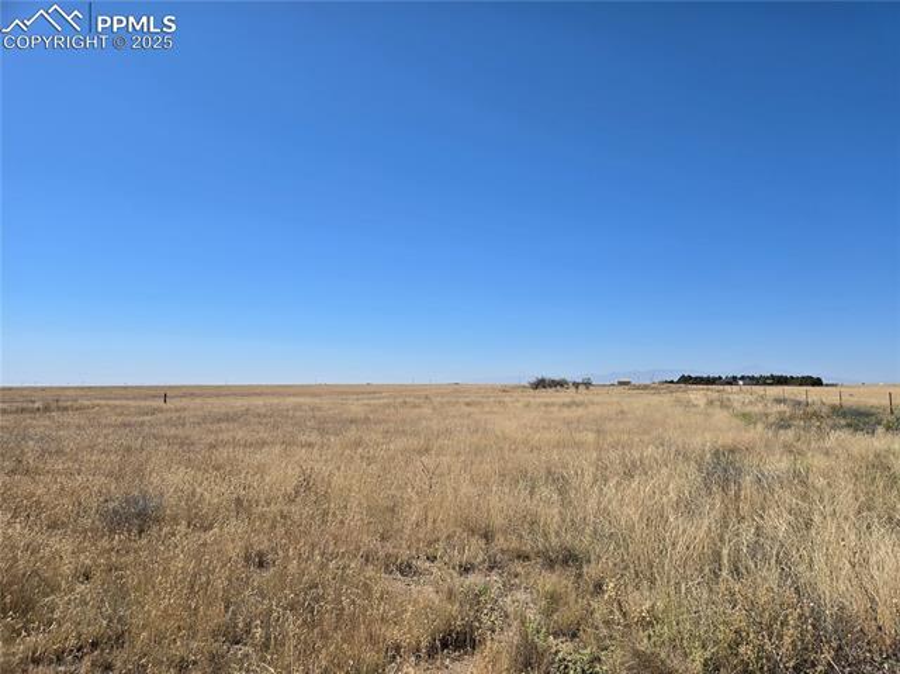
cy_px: 337
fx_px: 598
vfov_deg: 58.8
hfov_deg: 74.0
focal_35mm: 23
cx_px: 450
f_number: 1.8
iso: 32
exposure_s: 1/2921
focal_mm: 5.4
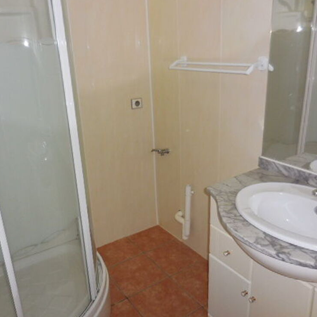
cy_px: 159
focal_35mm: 30
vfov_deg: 54.0
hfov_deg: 54.0
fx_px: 311
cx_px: 149
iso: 200
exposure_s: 1/25
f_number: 3.3
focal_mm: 4.5
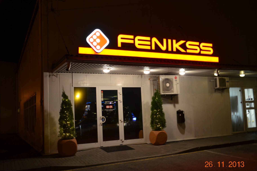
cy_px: 88
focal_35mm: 38
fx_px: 271
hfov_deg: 50.8
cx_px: 135
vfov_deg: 34.9
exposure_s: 1/8
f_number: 5.6
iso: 800
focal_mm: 24
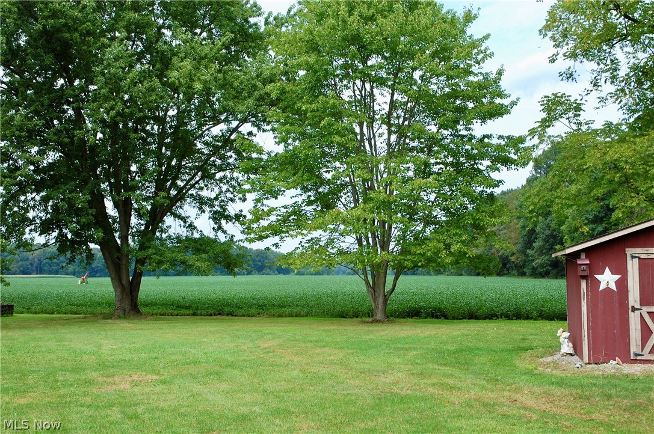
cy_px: 217
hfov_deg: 42.4
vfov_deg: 28.9
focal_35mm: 46
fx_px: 844
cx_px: 327
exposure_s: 1/250
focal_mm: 31
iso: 200
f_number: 8
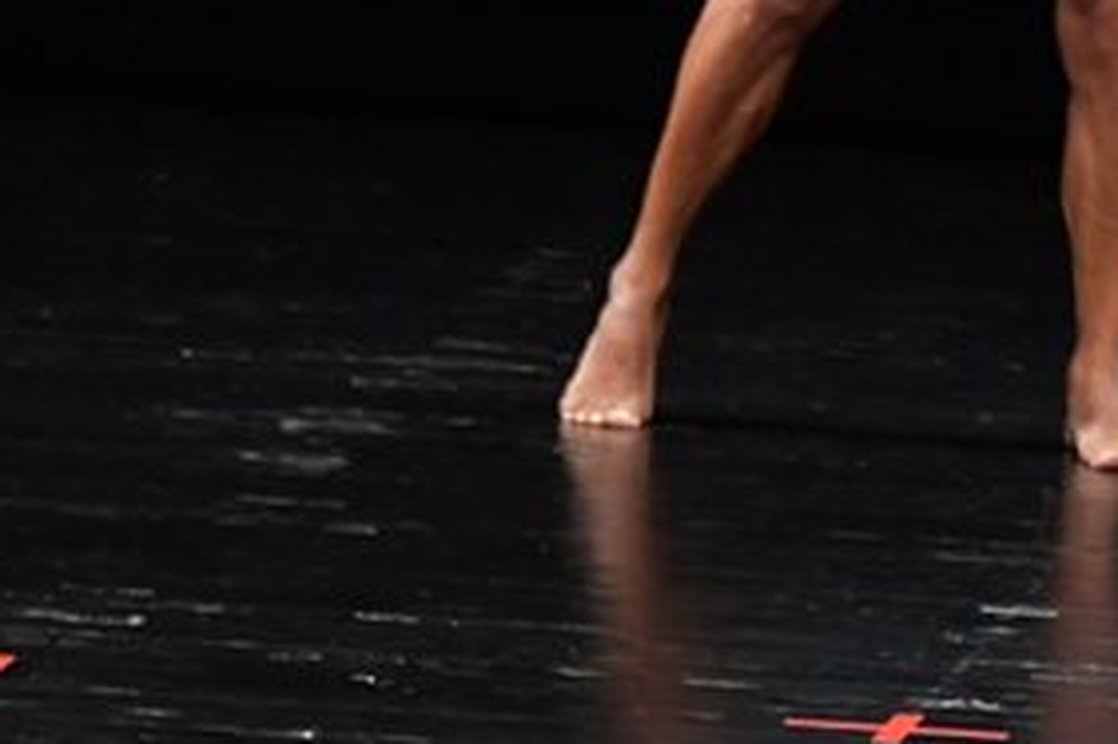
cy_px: -103
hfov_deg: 2.6
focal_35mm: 786
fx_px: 24394
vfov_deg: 1.7
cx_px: 1235
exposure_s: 1/400
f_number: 5.6
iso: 3200
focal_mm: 190
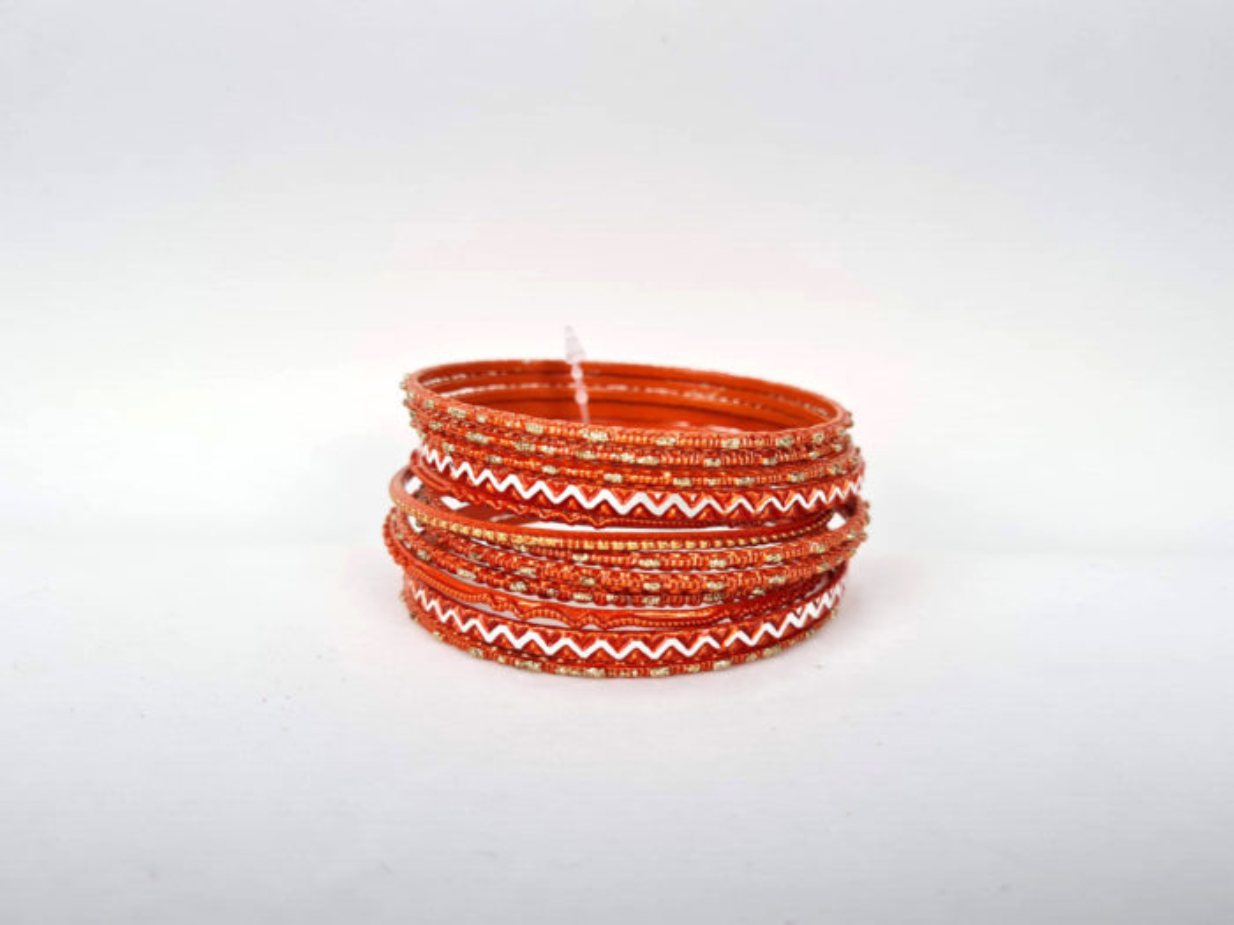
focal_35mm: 26
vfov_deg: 53.1
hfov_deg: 67.3
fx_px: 927
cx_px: 617
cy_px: 462
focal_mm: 5.4
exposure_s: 1/389
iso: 50
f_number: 1.8
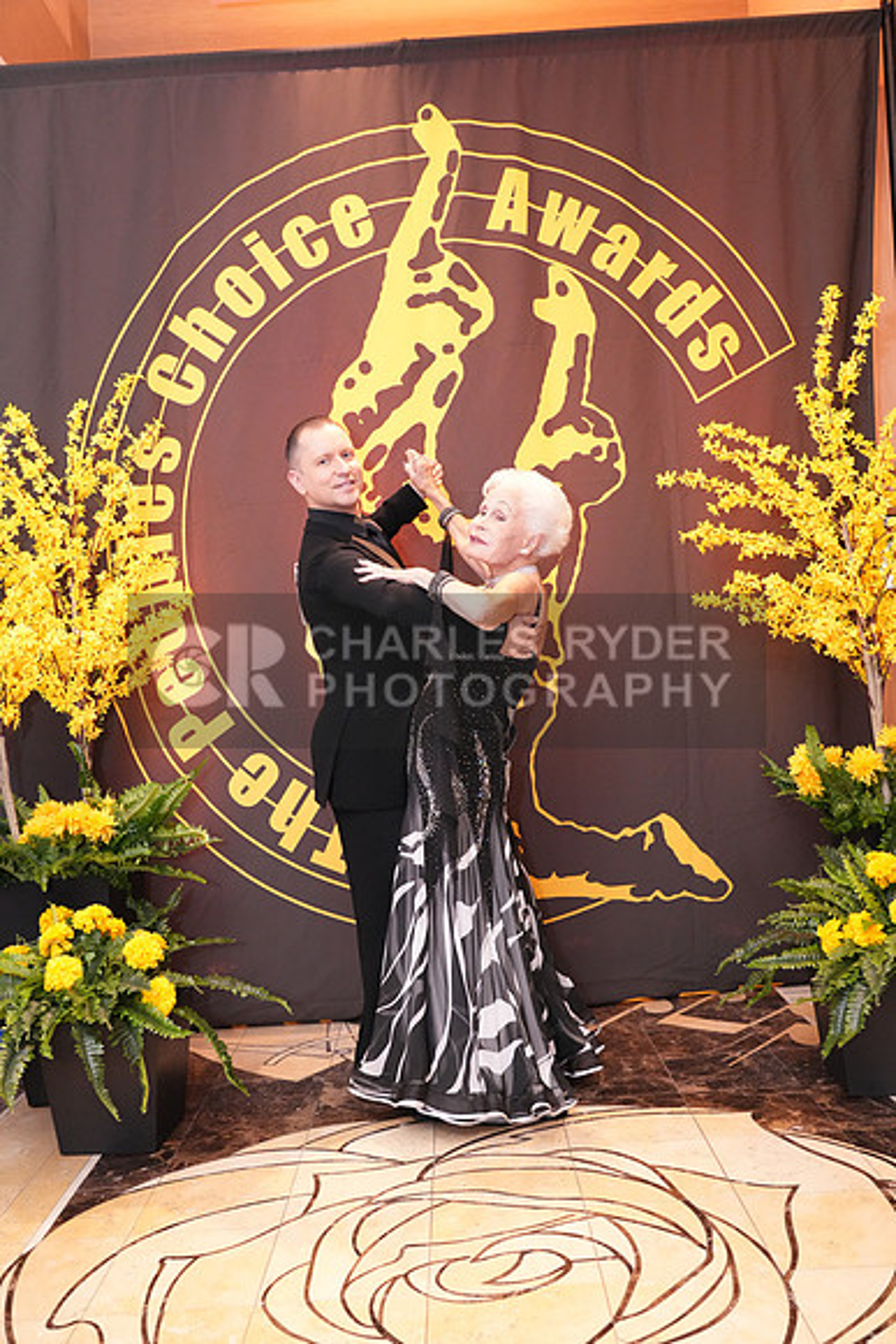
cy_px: 672
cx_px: 448
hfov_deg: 42.3
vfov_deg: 60.3
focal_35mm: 31
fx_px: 1157
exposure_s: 1/200
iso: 6400
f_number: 4.5
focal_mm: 31
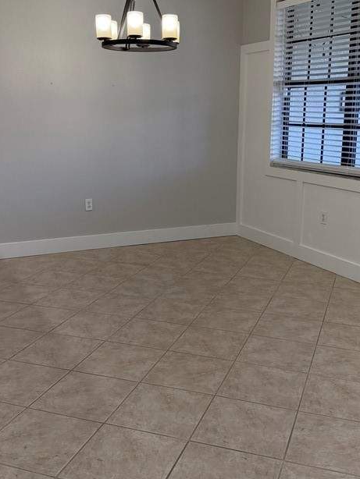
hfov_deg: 36.0
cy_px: 211
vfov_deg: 46.7
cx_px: 186
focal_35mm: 40
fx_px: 554
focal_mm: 6.76
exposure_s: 1/223
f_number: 1.78
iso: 200
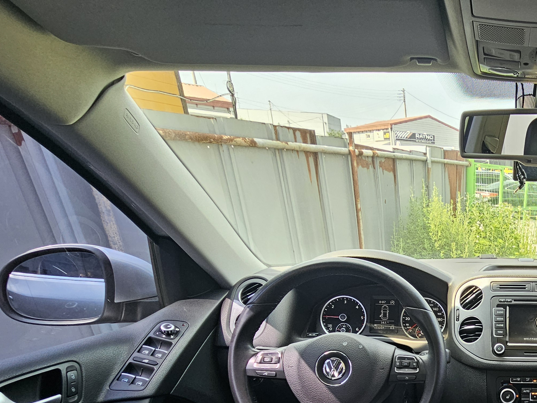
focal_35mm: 26
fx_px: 403
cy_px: 390
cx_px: 519
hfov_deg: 54.7
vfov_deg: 45.9
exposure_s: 1/224
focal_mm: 2.2
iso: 80
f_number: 2.2
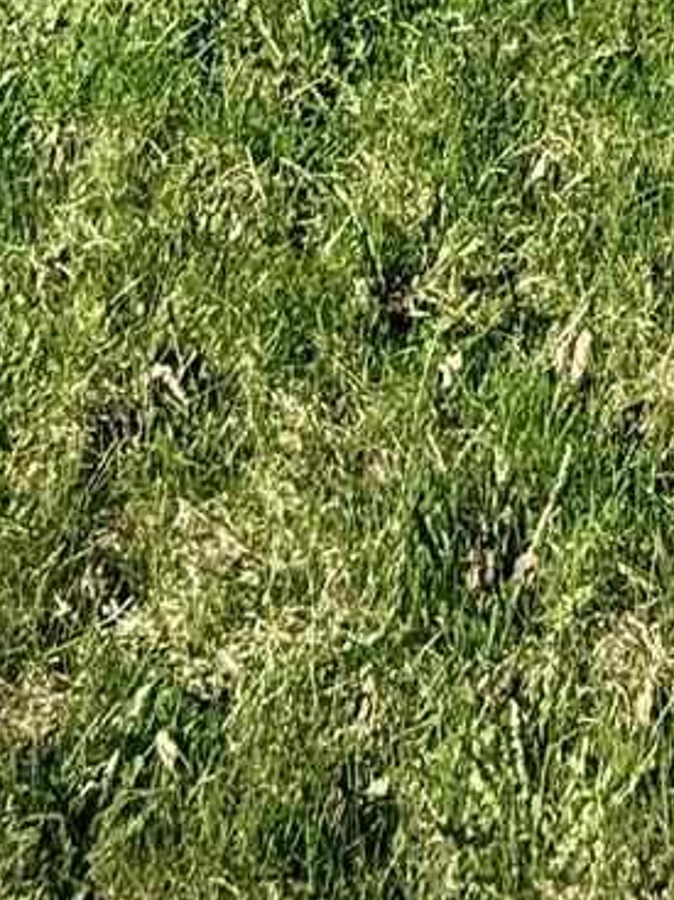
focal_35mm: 88
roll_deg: +0.7
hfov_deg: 16.5
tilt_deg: -2.5
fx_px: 2286
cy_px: -1589
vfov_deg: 12.6
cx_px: 618
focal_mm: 2.22
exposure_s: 1/1033
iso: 50
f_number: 2.2
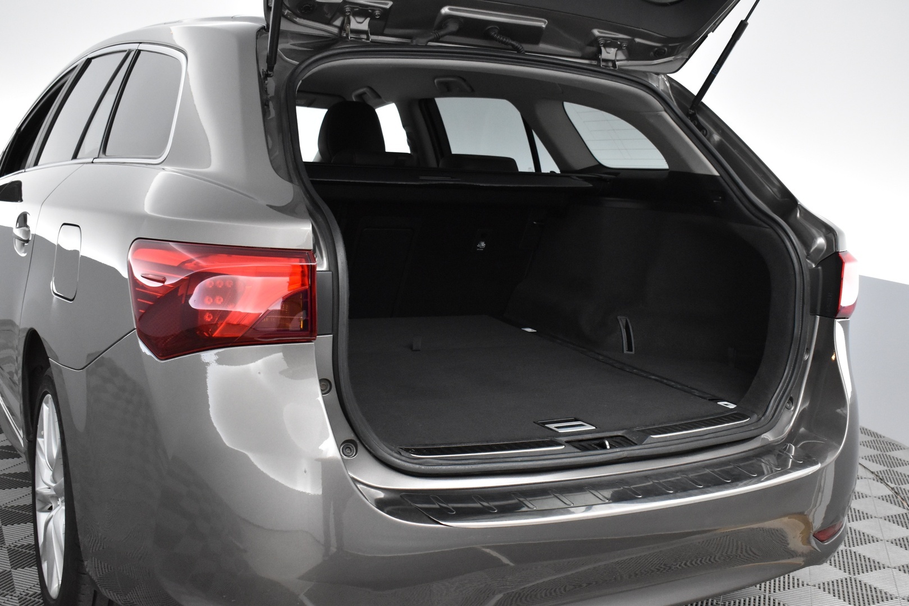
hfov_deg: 47.9
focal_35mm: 40
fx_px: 1023
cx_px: 454
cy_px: 303
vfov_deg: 33.0
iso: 3200
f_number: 5
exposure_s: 1/100
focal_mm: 27
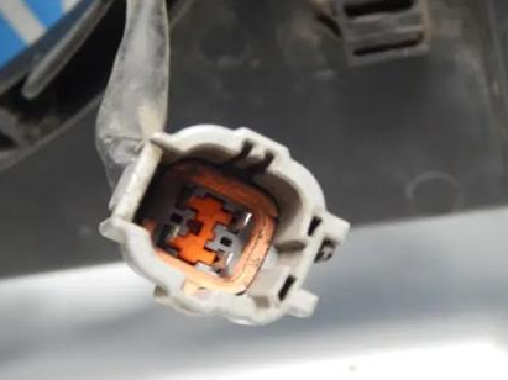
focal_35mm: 95
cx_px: 224
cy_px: 216
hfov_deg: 20.6
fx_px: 1394
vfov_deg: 15.5
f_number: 4
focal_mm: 10.9
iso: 400
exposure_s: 1/13
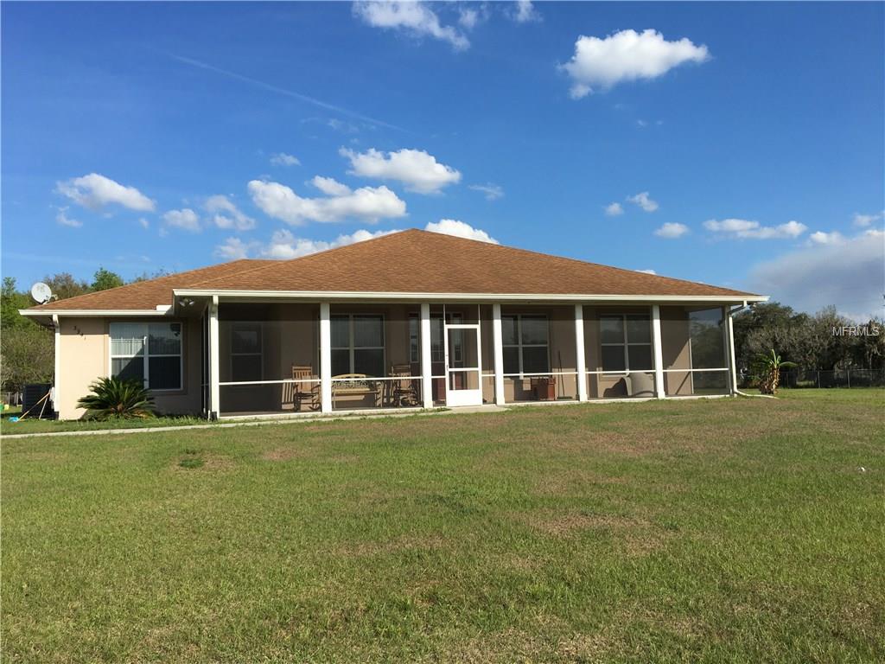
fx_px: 741
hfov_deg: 61.7
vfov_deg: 48.2
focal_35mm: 29
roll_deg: +0.8
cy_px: 332
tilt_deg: +3.4
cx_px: 442
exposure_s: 1/1876
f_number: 2.2
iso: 25
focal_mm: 4.15
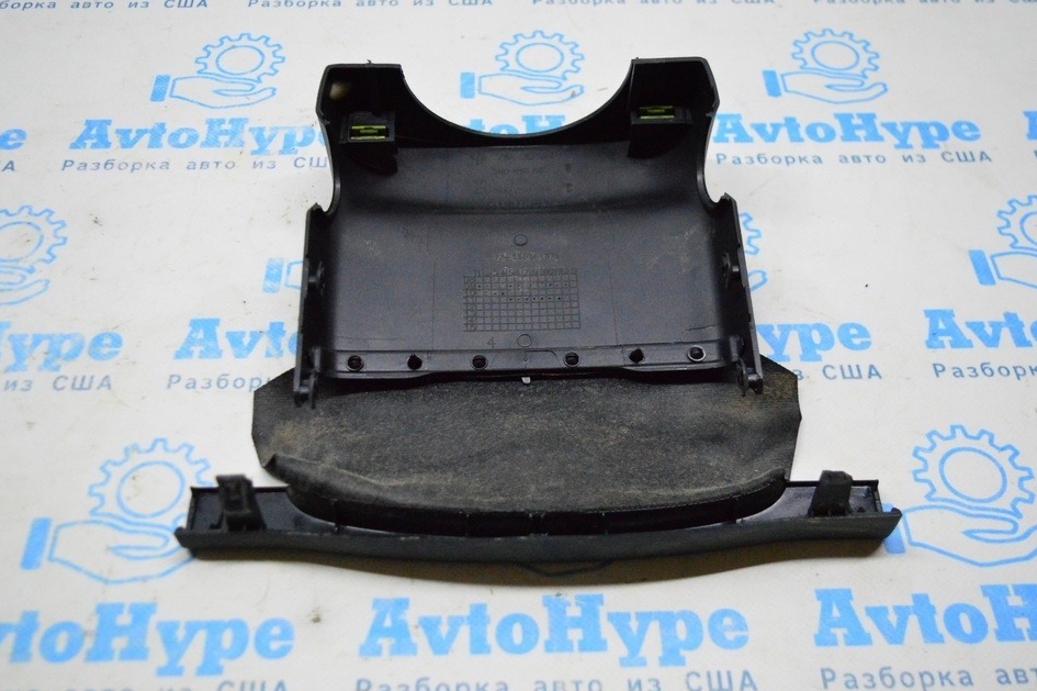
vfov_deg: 34.2
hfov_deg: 49.6
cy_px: 366
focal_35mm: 39
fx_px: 1123
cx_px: 491
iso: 6400
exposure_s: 1/800
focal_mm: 24
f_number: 4
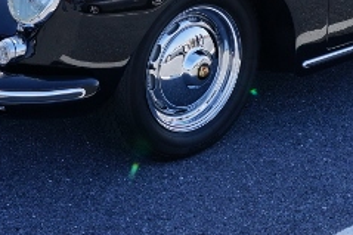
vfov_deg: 12.5
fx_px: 1062
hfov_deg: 18.9
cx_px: 191
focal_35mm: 108
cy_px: 4
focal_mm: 27
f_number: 11
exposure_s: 1/80
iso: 100
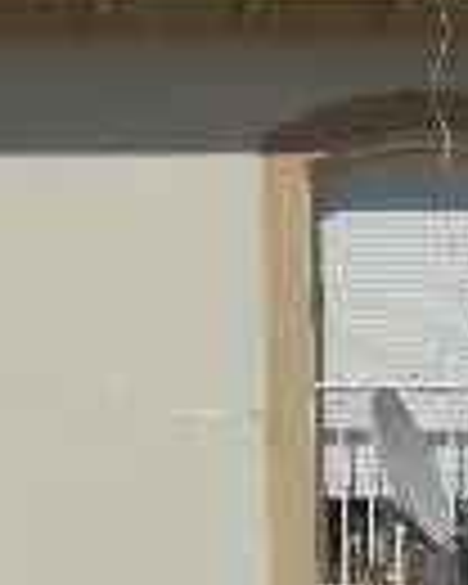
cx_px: -81
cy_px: 950
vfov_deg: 11.2
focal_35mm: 164
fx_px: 2839
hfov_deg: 9.3
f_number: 7.8
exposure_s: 1/800
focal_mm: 6
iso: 125
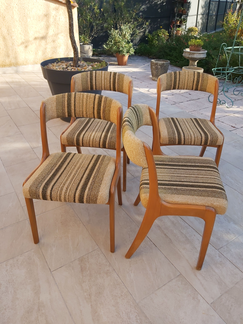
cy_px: 162
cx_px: 122
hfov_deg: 53.1
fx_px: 243
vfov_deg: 67.3
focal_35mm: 26
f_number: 1.7
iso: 64
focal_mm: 3.92
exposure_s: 1/510
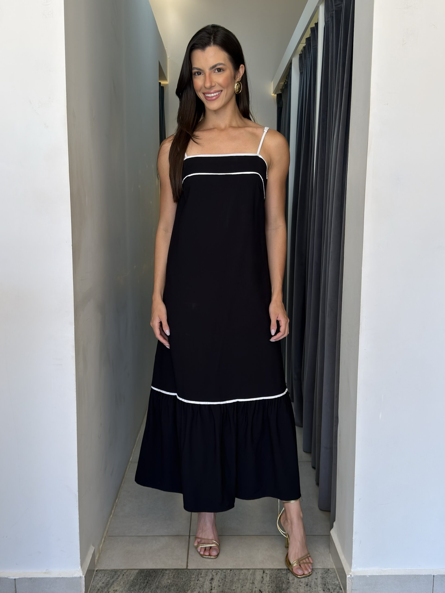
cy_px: 296
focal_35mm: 32
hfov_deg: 44.2
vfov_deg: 56.8
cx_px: 222
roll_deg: +0.6
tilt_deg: -9.2
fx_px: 548
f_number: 1.78
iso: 64
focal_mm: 6.76
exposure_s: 1/120
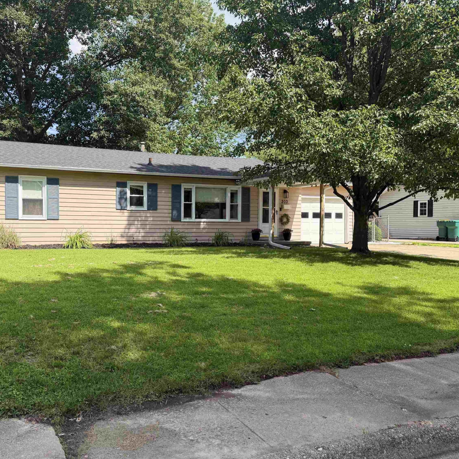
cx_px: 159
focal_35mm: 29
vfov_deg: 55.6
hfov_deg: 54.7
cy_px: 235
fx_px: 435
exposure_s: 1/2703
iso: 100
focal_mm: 6.76
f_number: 1.78
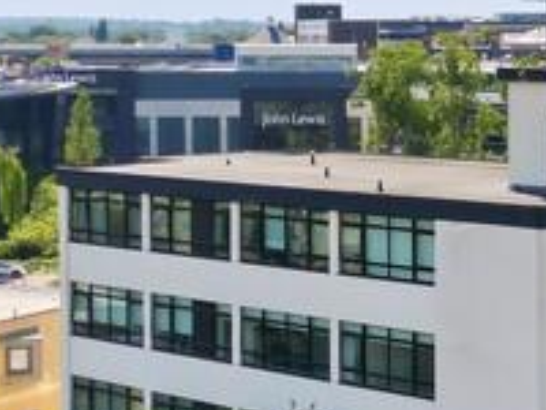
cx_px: 532
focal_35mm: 123
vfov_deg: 12.0
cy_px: 145
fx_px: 1940
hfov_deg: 15.7
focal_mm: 6.7
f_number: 1.7
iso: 110
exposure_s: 1/5000
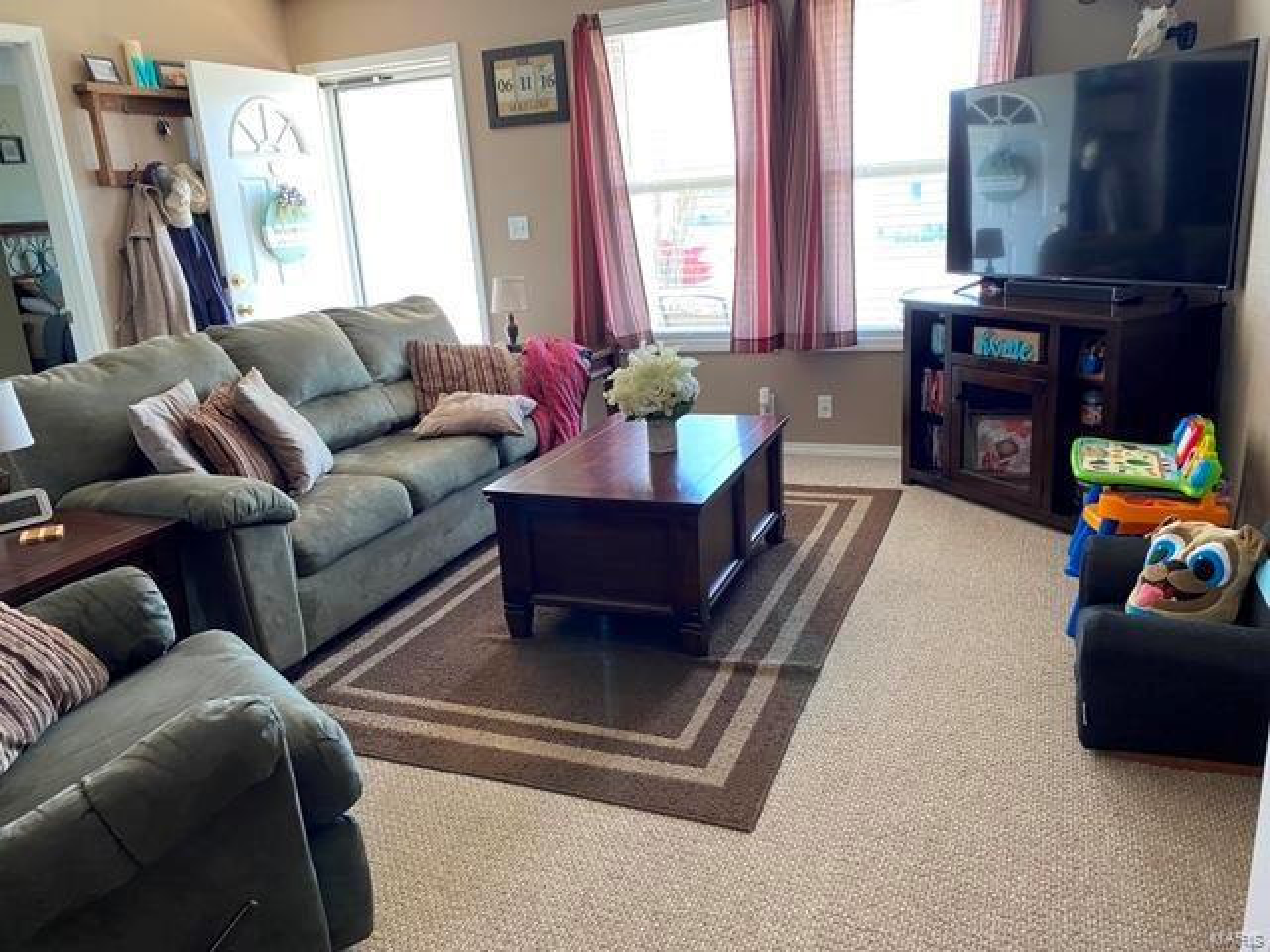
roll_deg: +3.7
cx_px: 635
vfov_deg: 53.1
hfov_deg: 67.3
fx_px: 954
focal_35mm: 26
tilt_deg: -14.3
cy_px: 476
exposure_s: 1/60
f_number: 1.8
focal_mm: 4.25
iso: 80
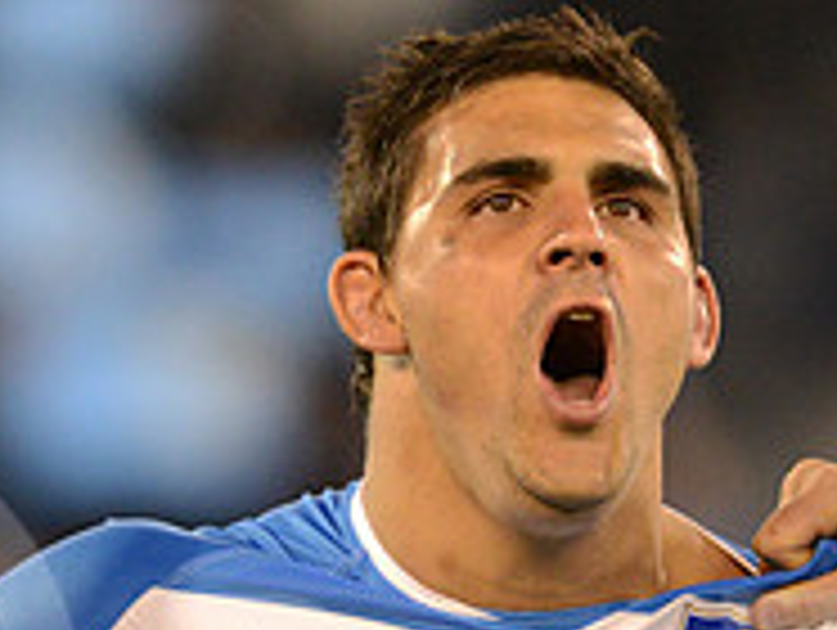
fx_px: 30457
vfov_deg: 1.2
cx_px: 526
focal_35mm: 1258
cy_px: 727
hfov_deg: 1.6
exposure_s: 1/800
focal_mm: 420
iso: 4500
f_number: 4
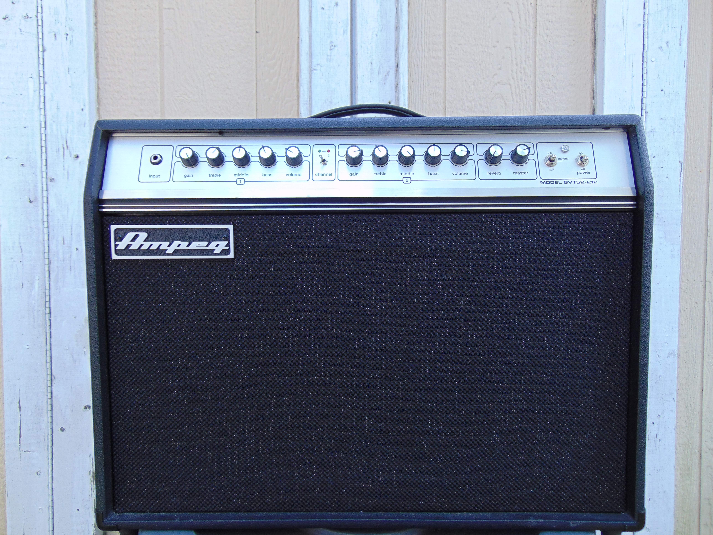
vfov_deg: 54.9
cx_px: 356
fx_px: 515
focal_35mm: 25
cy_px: 268
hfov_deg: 69.4
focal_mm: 4.5
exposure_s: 1/60
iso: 80
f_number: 3
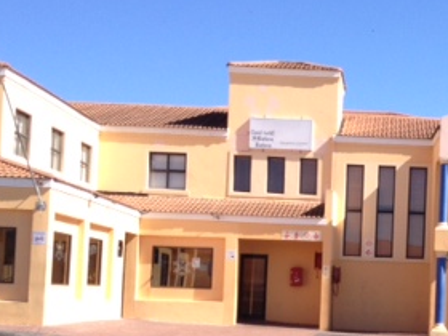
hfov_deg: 23.5
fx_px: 1035
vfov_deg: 18.3
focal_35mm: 80
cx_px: 440
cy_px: 267
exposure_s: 1/968
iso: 64
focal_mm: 4.28
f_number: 2.4
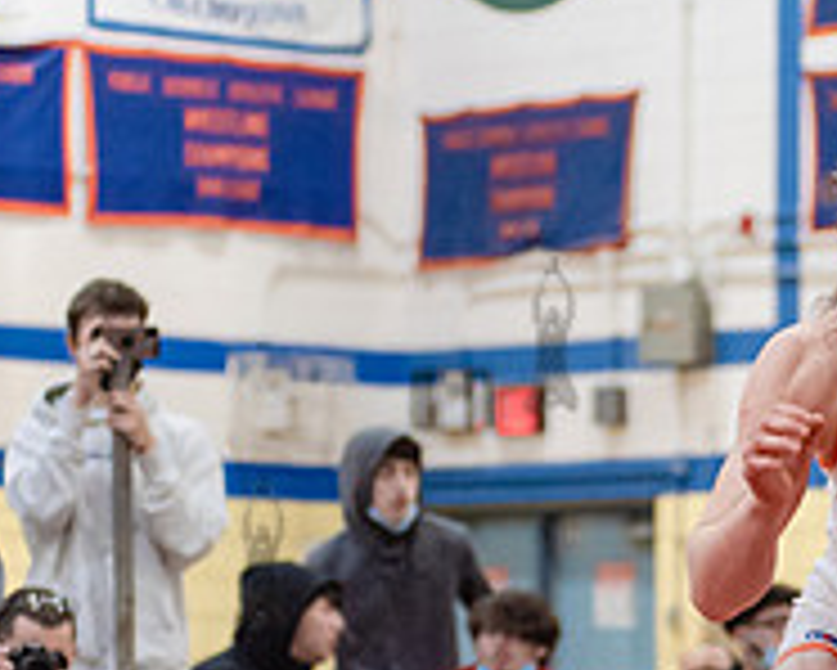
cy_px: 551
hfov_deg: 8.1
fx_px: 5800
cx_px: 1130
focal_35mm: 234
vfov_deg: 6.6
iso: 4000
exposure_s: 1/400
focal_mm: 80
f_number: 3.5
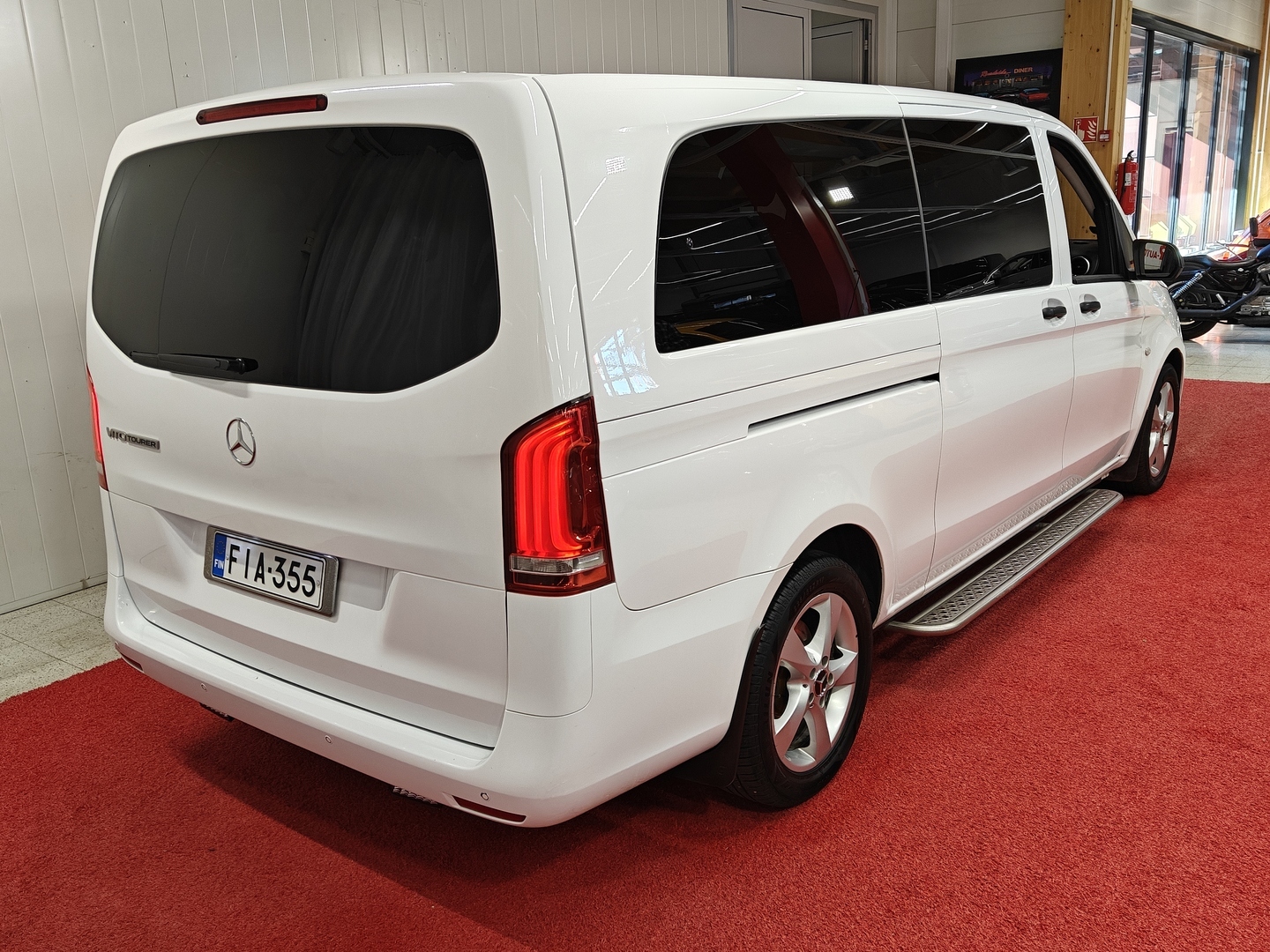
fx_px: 1101
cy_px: 476
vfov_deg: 46.8
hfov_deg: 60.0
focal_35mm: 30
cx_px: 635
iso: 64
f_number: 1.8
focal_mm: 5.59
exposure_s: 1/100
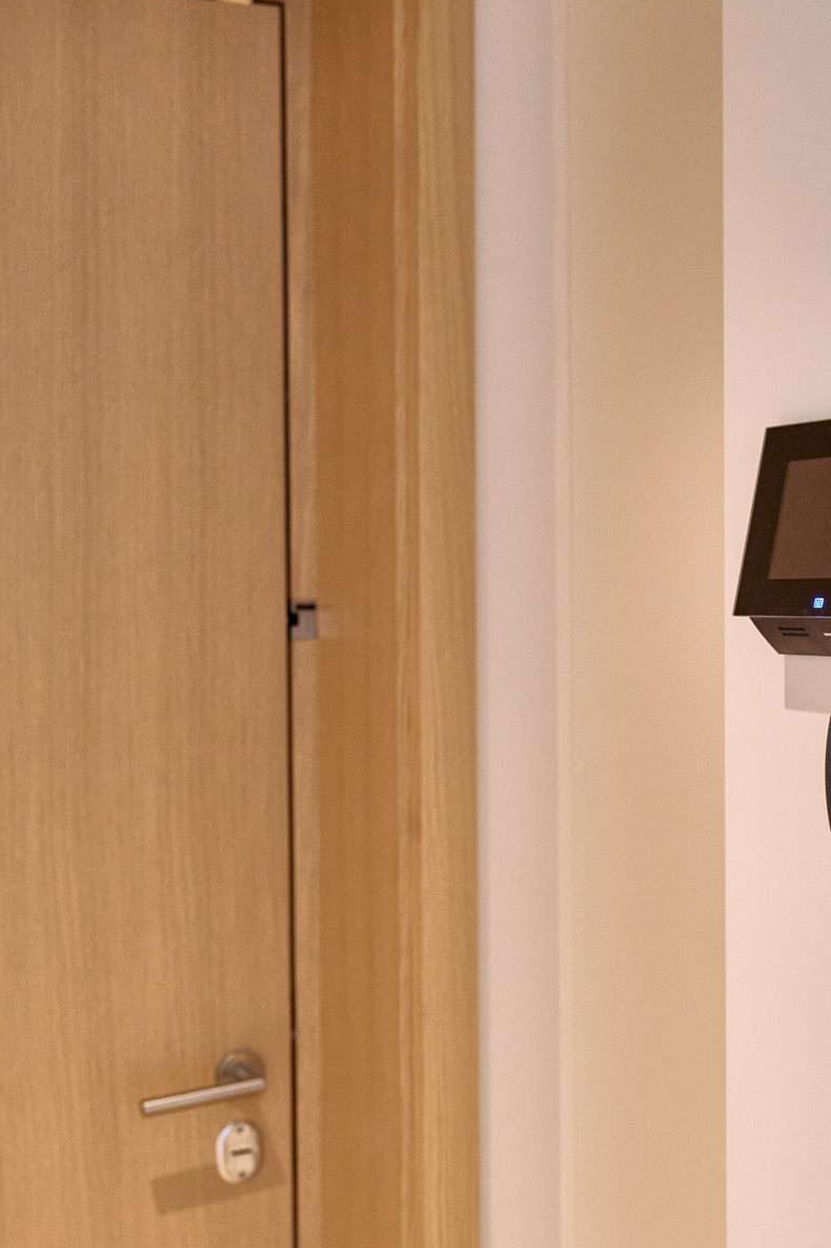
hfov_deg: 19.6
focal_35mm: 69
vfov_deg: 29.2
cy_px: 675
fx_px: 2390
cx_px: 576
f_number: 3.5
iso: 3200
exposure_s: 1/125
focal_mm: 42
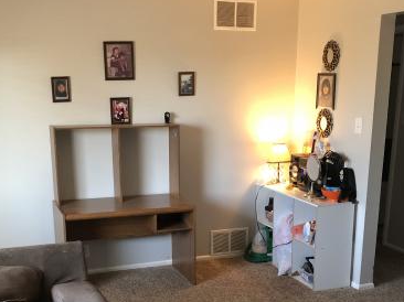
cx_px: 189
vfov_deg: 28.8
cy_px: 252
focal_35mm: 49
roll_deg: +0.4
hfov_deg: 38.9
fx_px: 571
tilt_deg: -16.0
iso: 80
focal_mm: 4
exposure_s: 1/15
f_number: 1.8
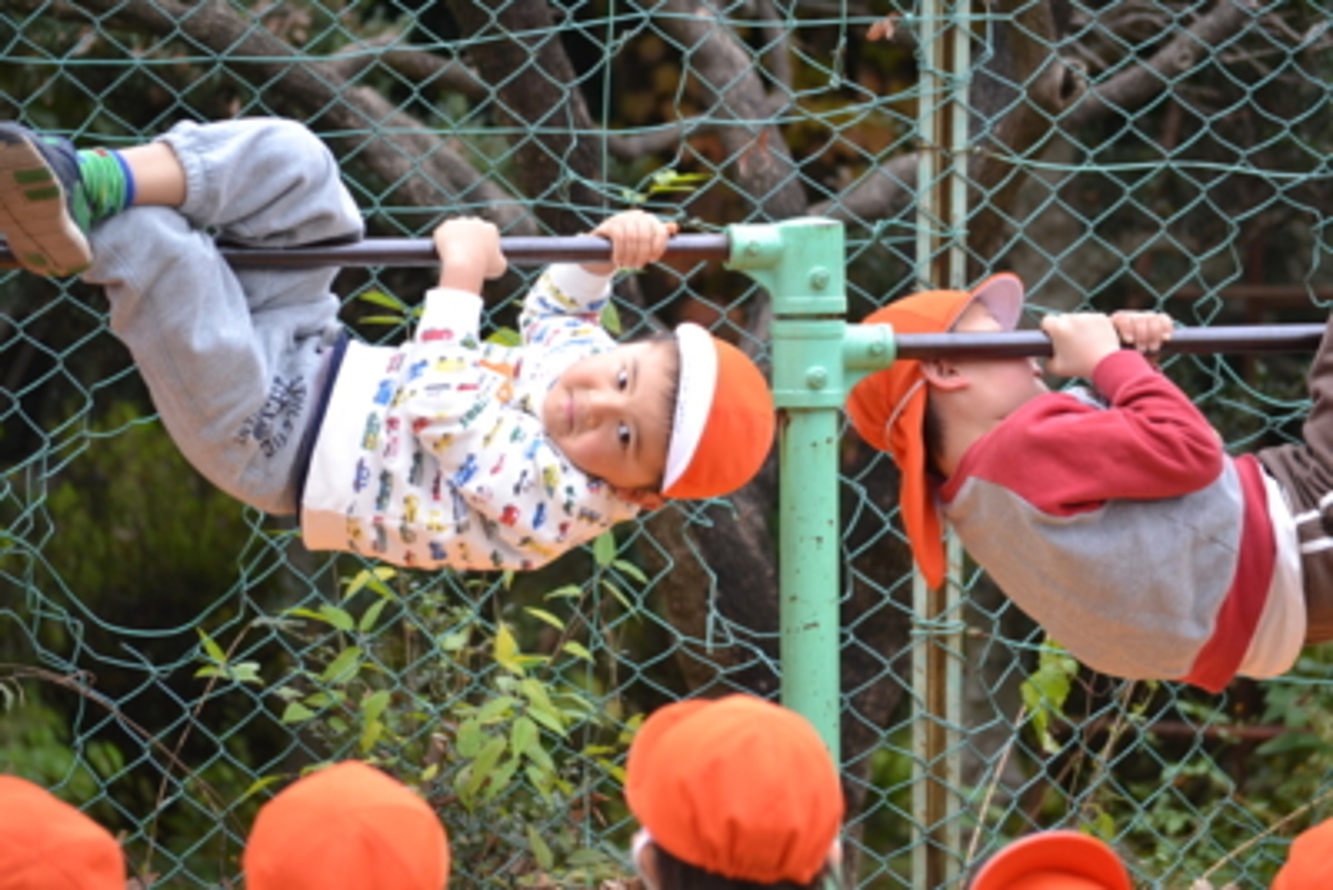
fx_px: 7500
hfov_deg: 10.2
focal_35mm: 202
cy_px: 445
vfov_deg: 6.8
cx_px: 666
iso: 320
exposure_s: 1/125
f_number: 5.6
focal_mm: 135
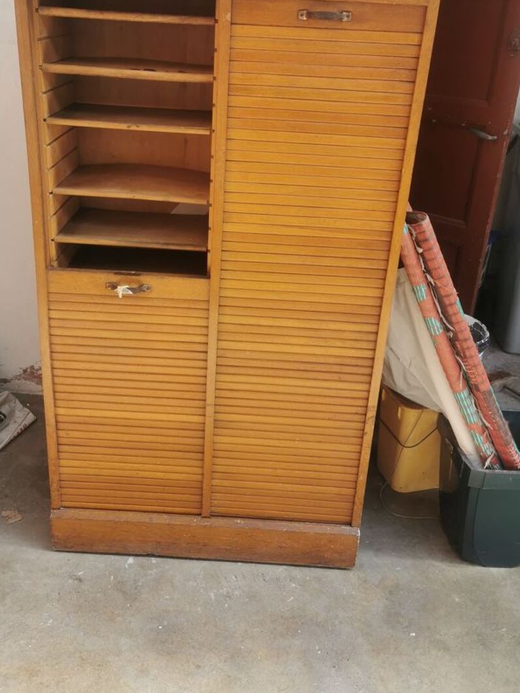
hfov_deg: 41.7
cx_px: 232
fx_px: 681
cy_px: 294
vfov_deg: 53.7
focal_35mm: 34
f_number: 1.6
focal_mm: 5.56
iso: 50
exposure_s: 1/311
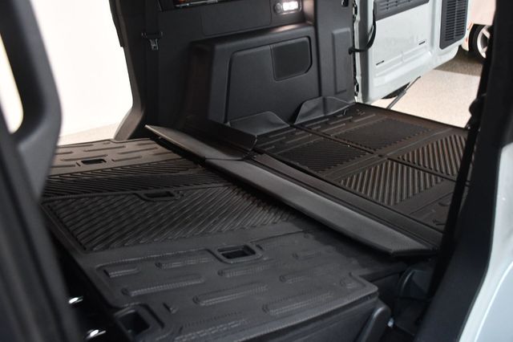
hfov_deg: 55.8
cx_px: 256
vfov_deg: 38.8
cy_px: 171
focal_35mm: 34
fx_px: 484
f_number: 3.8
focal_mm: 23
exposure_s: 1/60
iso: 3200
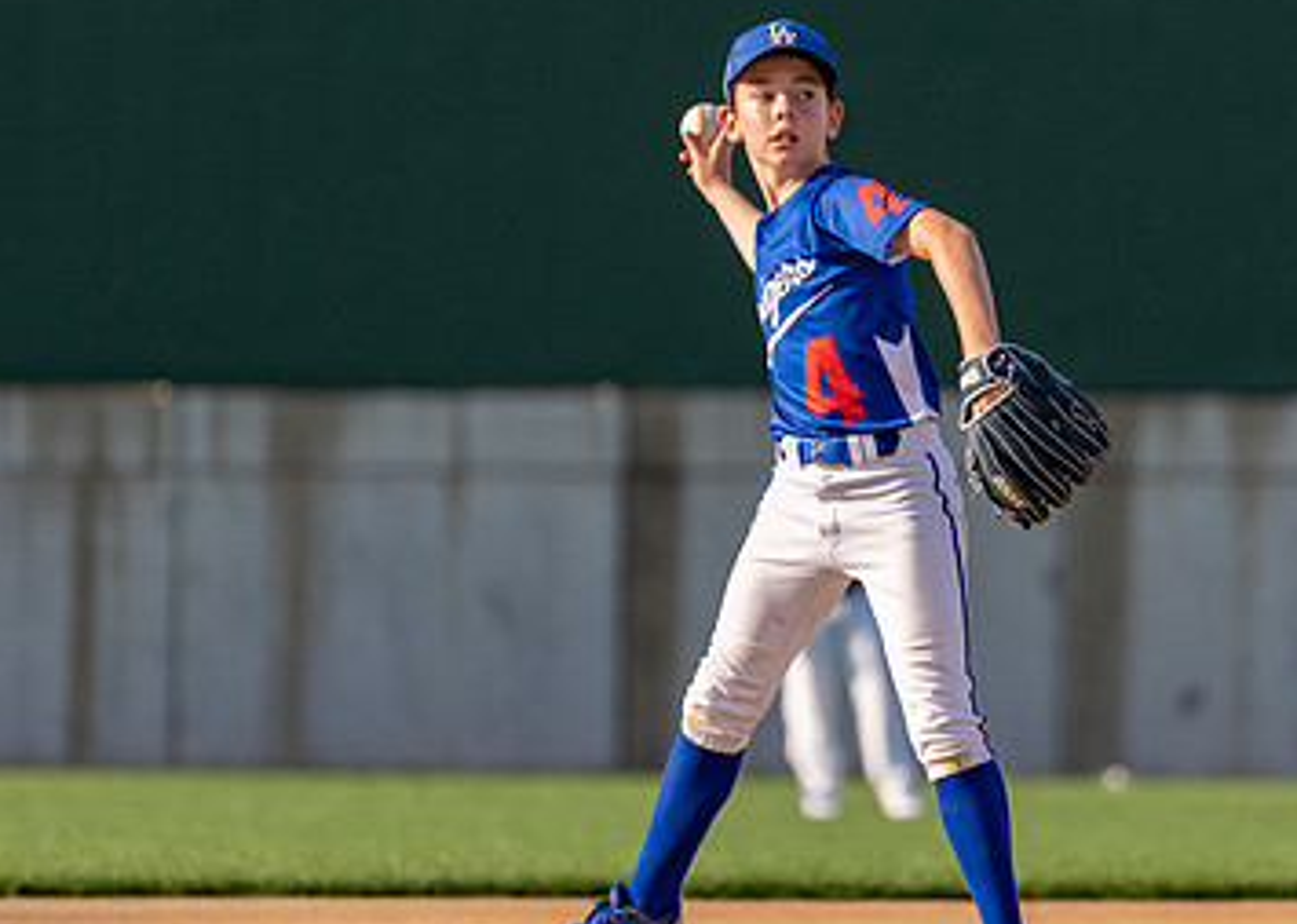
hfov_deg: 4.0
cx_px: 750
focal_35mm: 505
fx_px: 18588
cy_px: 471
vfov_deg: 2.8
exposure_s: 1/5000
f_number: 2.8
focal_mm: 200
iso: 250
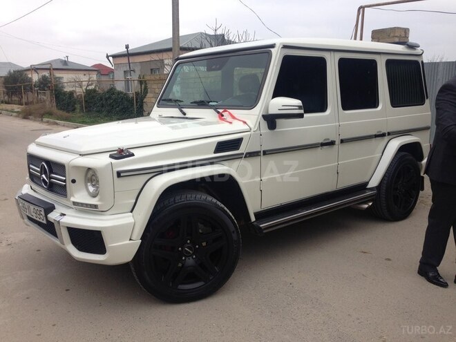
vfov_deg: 42.9
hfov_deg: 55.4
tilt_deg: -10.4
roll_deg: -0.7
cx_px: 228
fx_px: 435
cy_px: 171
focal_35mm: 33
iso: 50
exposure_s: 1/158
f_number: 2.4
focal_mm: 4.12
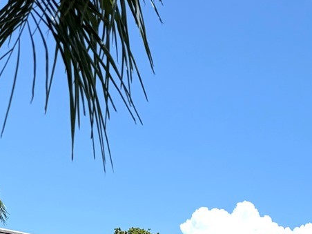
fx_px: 766
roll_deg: -1.7
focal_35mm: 85
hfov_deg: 21.3
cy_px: 400
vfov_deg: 15.3
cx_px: 382
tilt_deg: +1.6
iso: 80
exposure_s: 1/5319
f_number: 1.78
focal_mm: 6.76
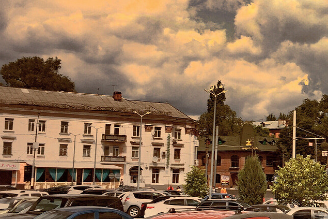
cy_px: 114
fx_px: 692
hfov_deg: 24.4
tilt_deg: +5.6
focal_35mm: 76
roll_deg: -0.7
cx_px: 382
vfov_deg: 17.9
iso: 32
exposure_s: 1/2825
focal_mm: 4.15
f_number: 2.2
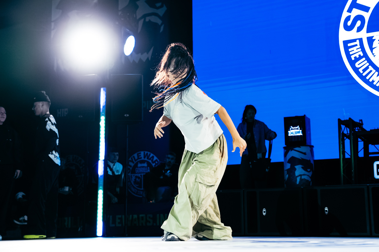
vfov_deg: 23.0
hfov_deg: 34.0
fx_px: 620
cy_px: 117
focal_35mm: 59
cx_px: 189
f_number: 2.8
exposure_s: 1/800
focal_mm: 48
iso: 3200
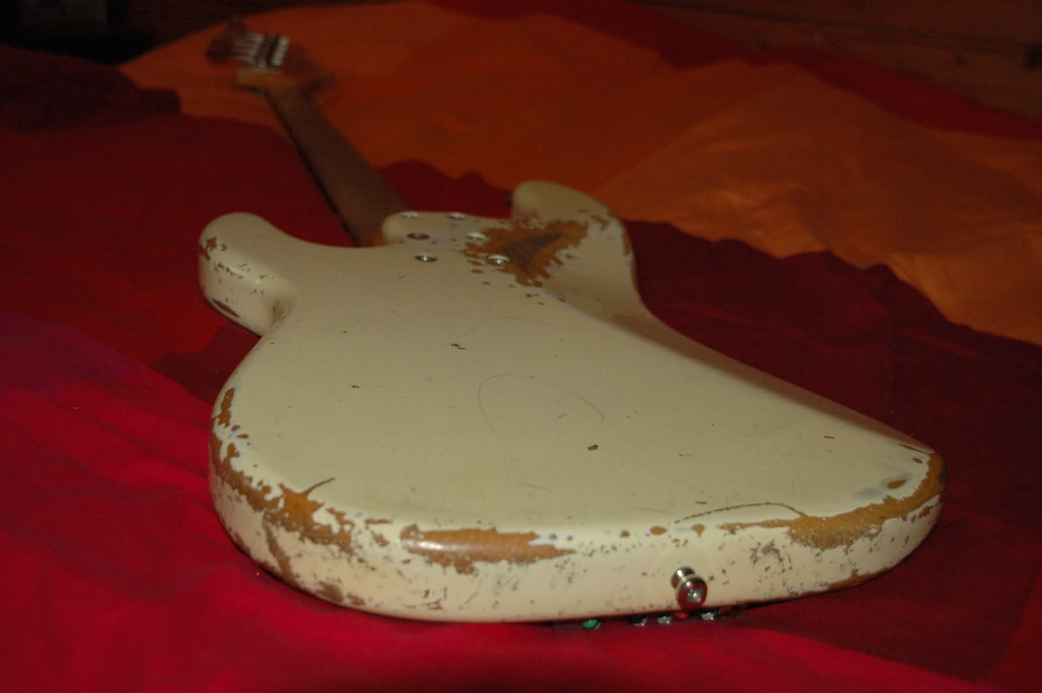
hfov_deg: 41.1
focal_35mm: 48
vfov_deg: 28.0
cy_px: 346
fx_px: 1388
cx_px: 521
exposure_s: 1/60
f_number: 4
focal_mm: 32
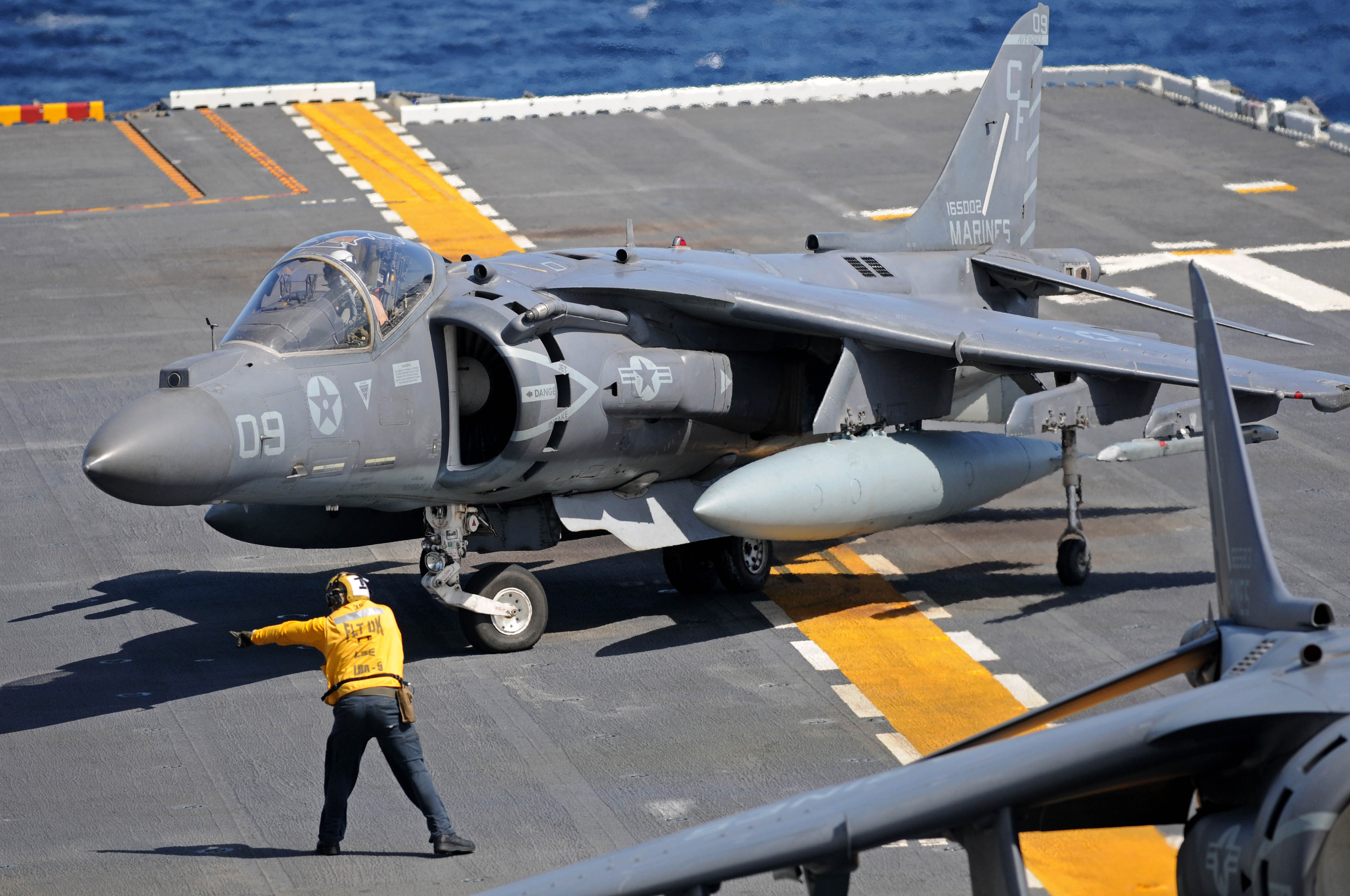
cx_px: 675
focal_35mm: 285
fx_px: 10674
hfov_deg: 7.2
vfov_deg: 4.8
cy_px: 448
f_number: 3.2
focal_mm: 190
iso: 200
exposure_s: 1/2500
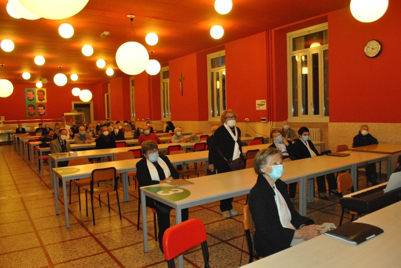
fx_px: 301
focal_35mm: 27
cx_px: 200
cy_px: 134
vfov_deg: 48.1
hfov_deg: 67.3
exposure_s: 1/50
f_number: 5.6
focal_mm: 18
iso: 1600
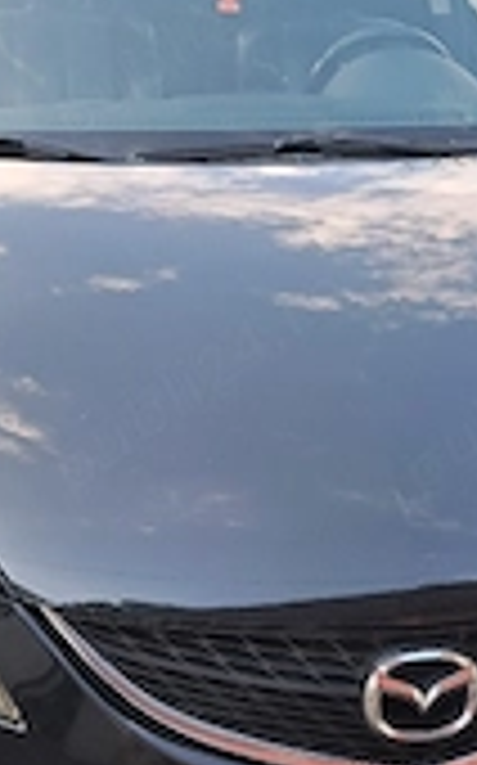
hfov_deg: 21.6
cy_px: 436
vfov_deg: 34.0
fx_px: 1250
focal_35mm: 60
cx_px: 288
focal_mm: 5.23
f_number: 1.8
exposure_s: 1/100
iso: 50
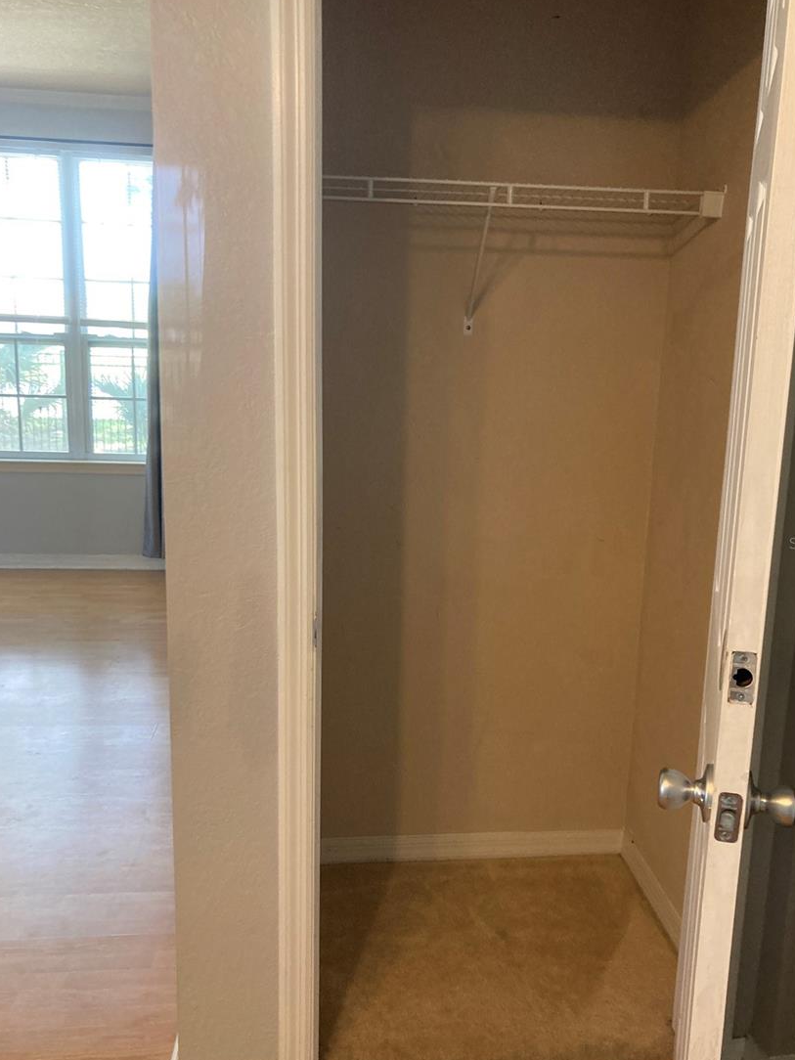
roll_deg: -3.0
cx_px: 419
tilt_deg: -9.9
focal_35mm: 31
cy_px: 543
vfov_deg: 58.3
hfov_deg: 45.4
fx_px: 949
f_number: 1.8
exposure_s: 1/60
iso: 200
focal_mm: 3.99
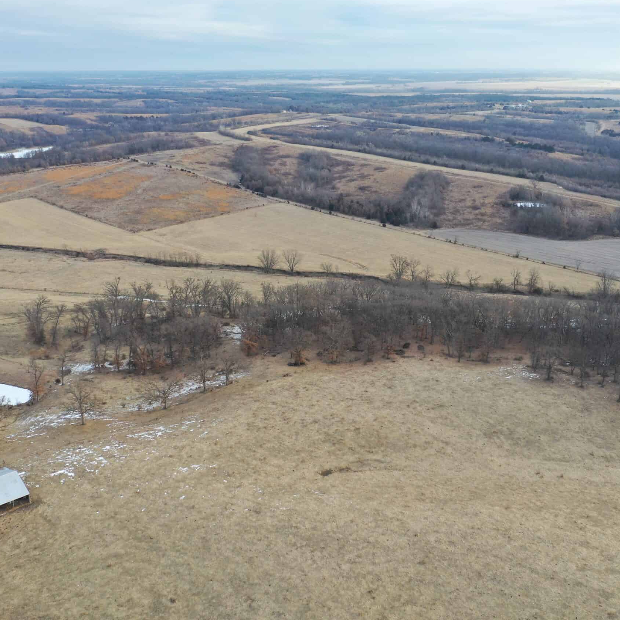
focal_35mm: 36
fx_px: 729
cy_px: 308
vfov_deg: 46.0
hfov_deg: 46.0
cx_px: 323
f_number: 4
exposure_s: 1/100
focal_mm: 10.26
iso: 100
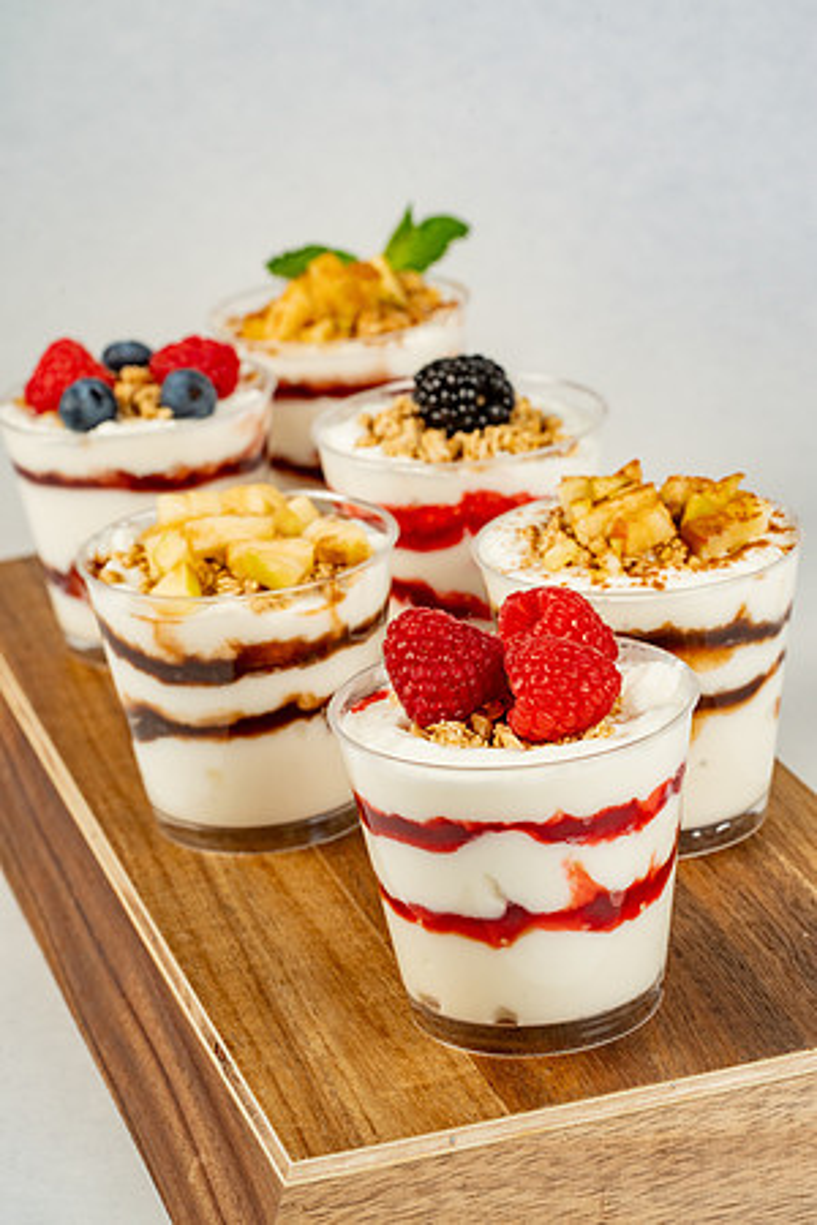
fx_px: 3064
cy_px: 612
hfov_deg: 15.2
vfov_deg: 22.6
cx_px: 408
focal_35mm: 90
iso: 800
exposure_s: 1/200
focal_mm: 90
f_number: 11
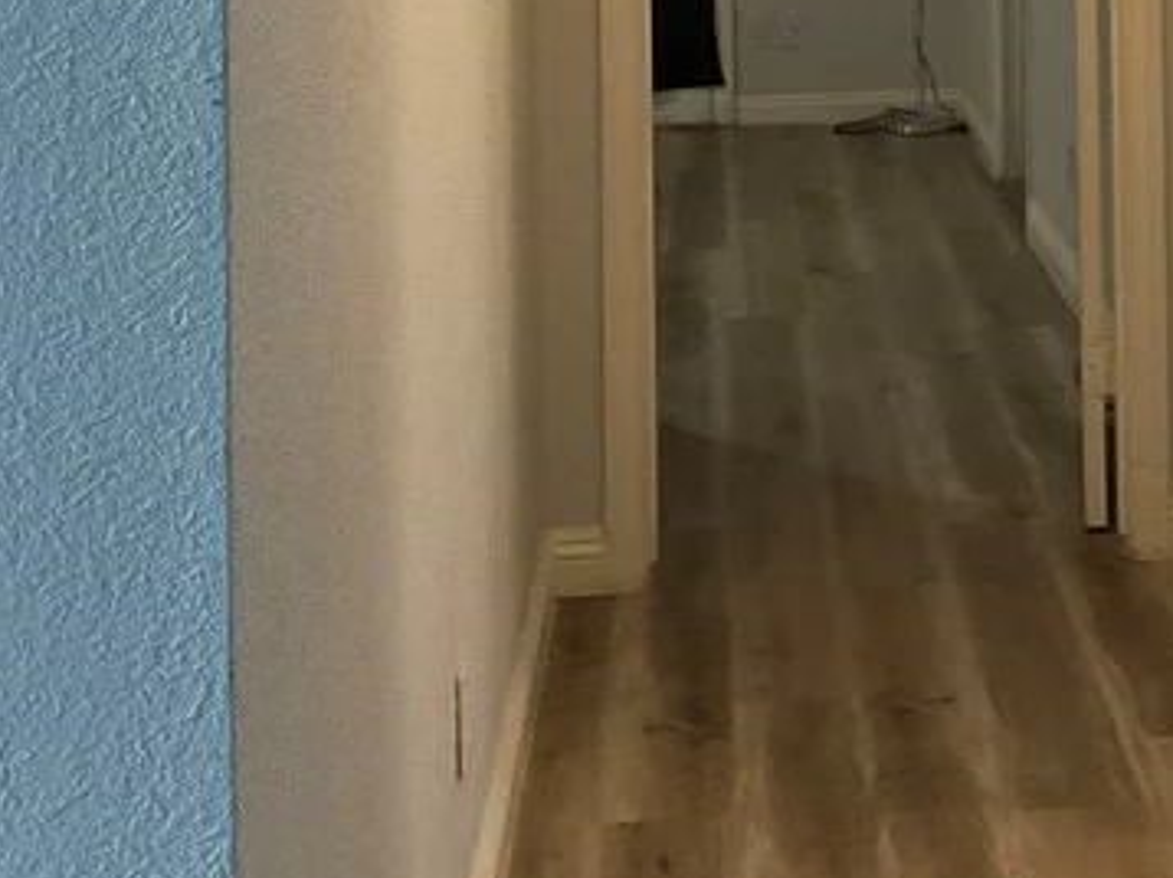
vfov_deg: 16.7
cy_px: -278
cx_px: 1088
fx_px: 2811
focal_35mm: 83
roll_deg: +0.7
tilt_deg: -1.2
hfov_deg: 22.9
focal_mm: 3
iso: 125
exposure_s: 1/60
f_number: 1.8
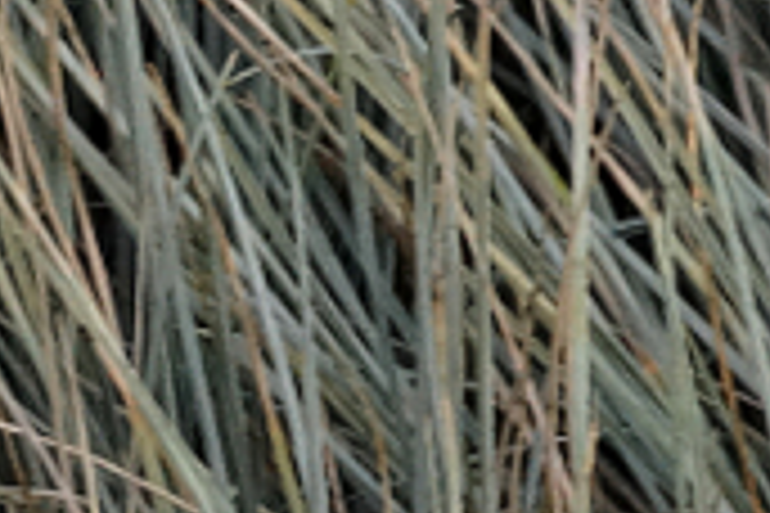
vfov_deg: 1.3
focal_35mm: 1052
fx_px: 22499
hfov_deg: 2.0
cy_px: 369
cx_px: -131
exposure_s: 1/160
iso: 1000
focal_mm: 100
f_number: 13
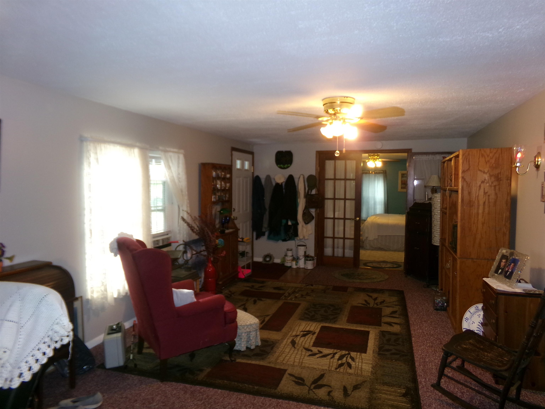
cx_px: 272
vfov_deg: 56.8
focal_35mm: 24
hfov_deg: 71.6
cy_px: 204
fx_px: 378
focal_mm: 4.3
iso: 200
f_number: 3.7
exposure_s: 1/34
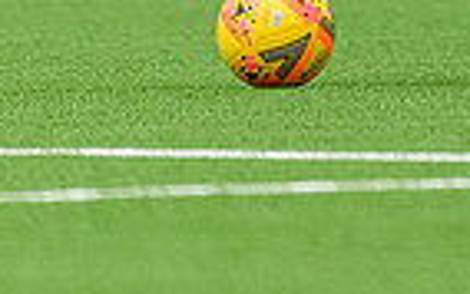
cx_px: 1011
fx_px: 32612
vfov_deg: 0.5
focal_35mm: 2544
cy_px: -409
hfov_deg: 0.8
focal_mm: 400
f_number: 2.8
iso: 2000
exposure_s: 1/2000
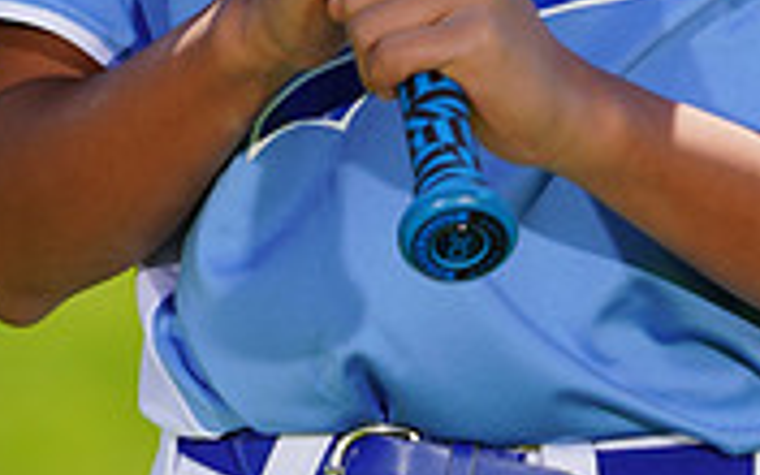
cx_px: 529
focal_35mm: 957
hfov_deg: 2.2
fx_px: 19822
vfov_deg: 1.4
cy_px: -471
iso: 100
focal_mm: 285
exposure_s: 1/250
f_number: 8
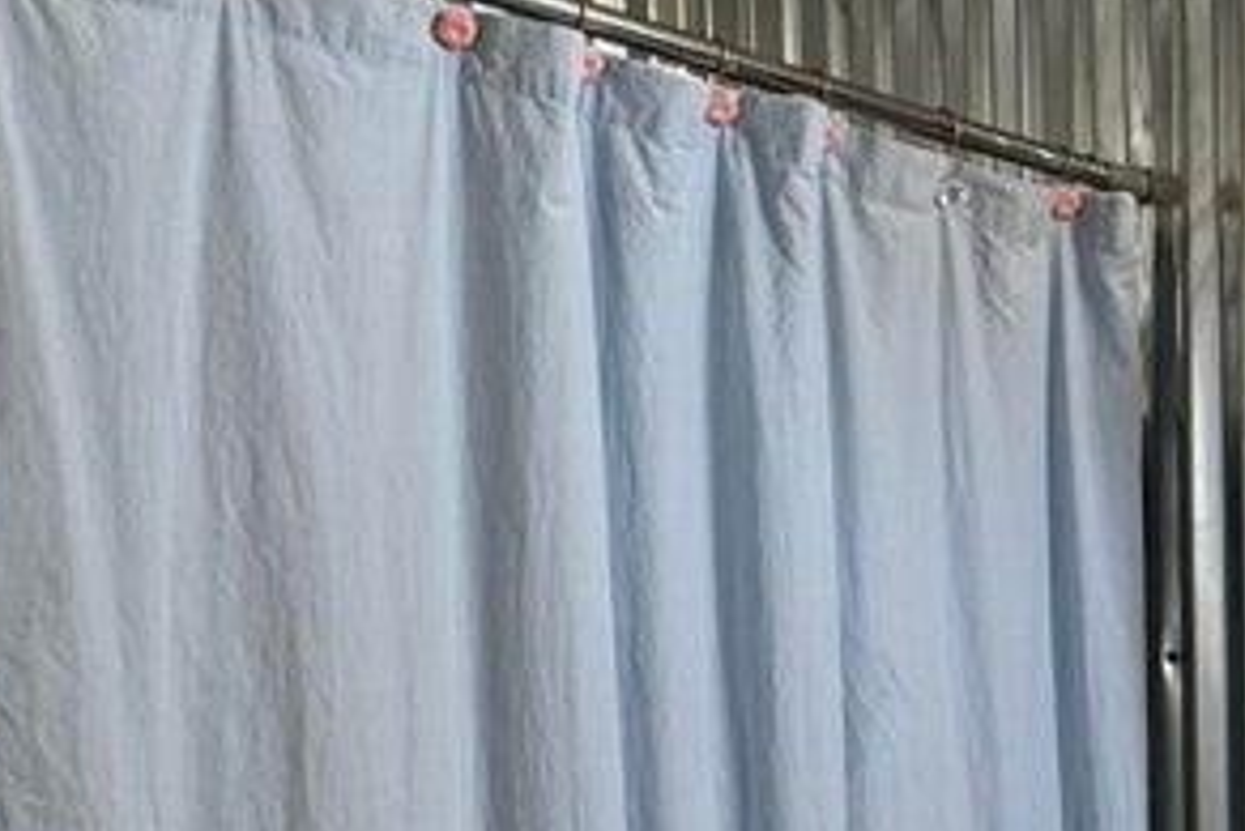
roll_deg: +0.5
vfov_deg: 19.3
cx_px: 1554
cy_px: 874
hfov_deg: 26.0
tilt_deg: -4.6
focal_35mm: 68
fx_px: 2353
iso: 250
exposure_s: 1/60
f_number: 2.2
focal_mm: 2.22
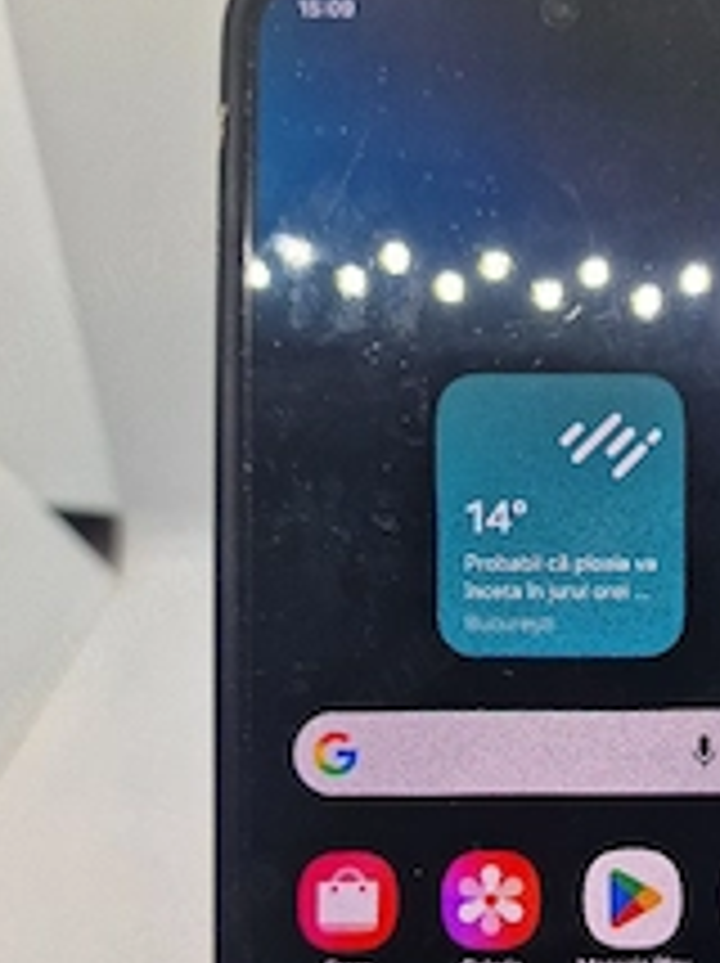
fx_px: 1195
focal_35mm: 43
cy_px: 670
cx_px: 576
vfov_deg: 43.1
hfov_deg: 32.6
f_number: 1.8
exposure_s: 1/100
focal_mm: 6.4
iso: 50
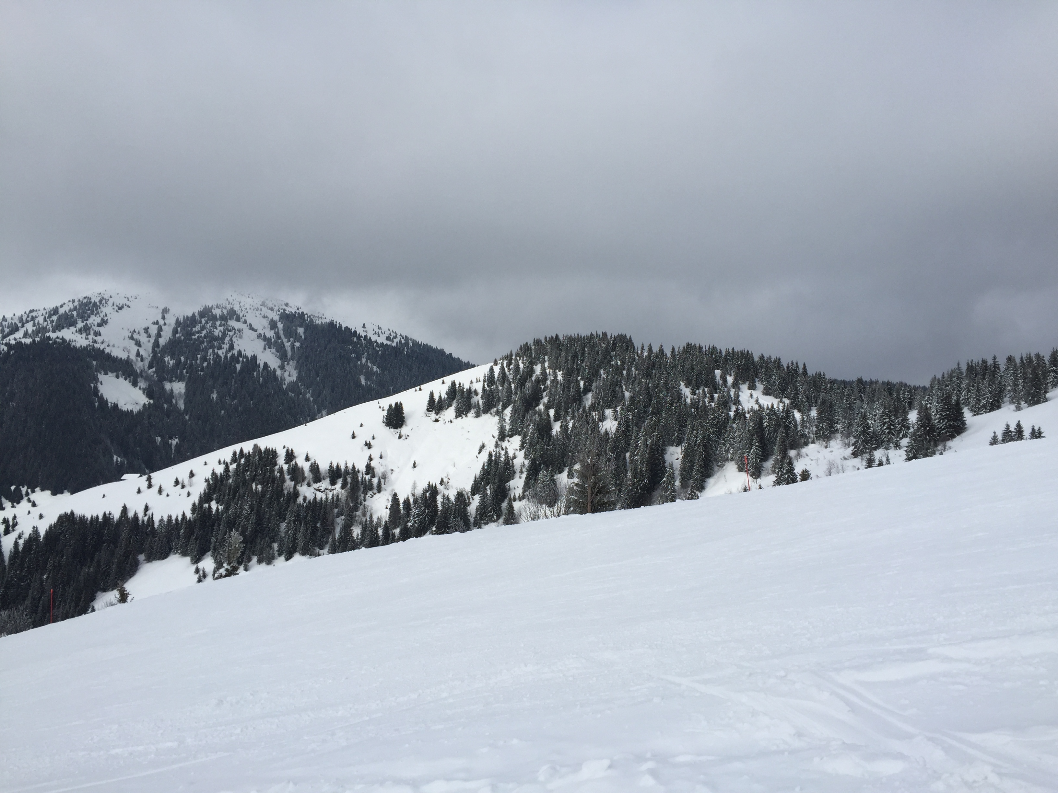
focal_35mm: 29
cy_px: 396
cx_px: 529
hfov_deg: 61.7
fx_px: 886
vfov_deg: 48.2
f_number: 2.2
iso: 32
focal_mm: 4.15
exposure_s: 1/3049
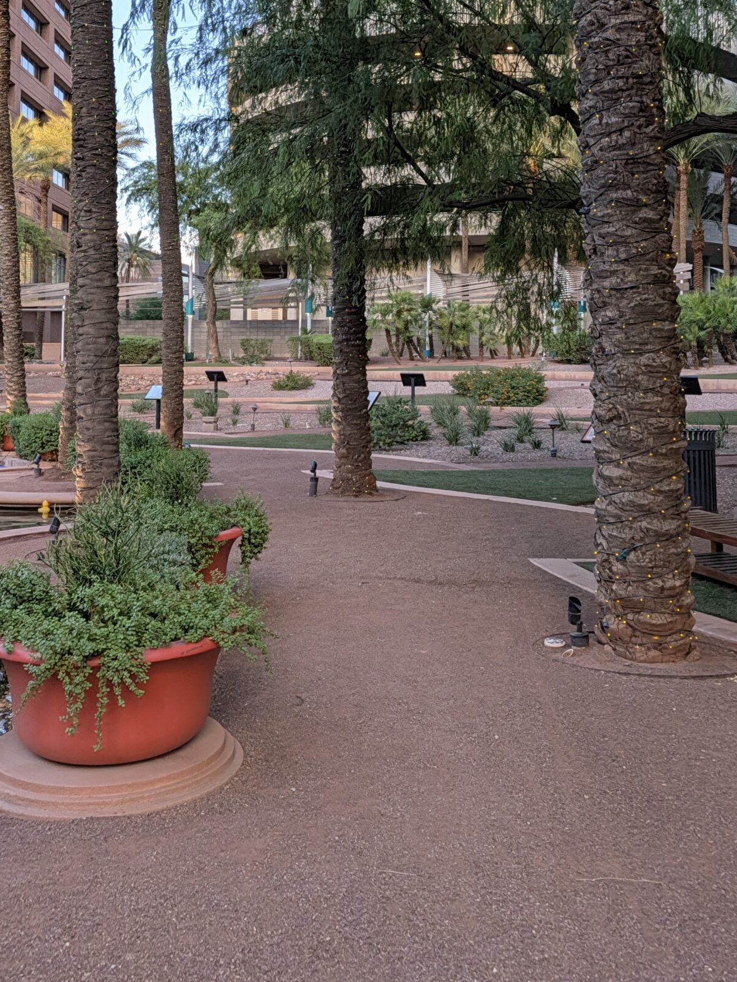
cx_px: 383
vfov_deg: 48.9
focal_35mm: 37
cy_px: 294
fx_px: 1050
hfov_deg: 38.7
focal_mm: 5.28
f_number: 1.7
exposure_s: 1/180
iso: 46
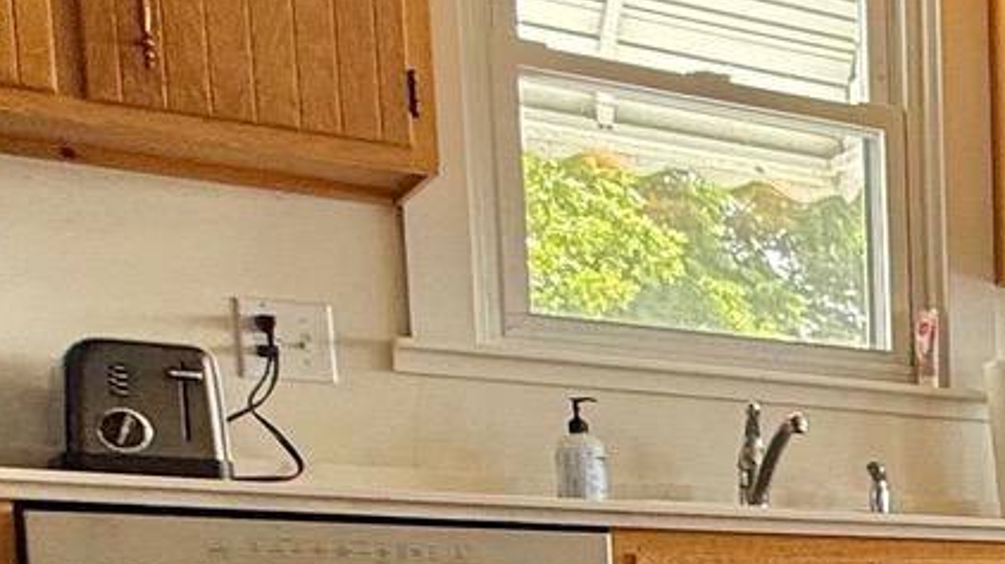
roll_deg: -0.6
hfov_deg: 21.5
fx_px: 1971
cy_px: 864
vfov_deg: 15.0
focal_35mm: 74
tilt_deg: -6.7
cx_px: 1686
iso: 64
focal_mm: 2.22
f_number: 2.2
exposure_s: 1/120
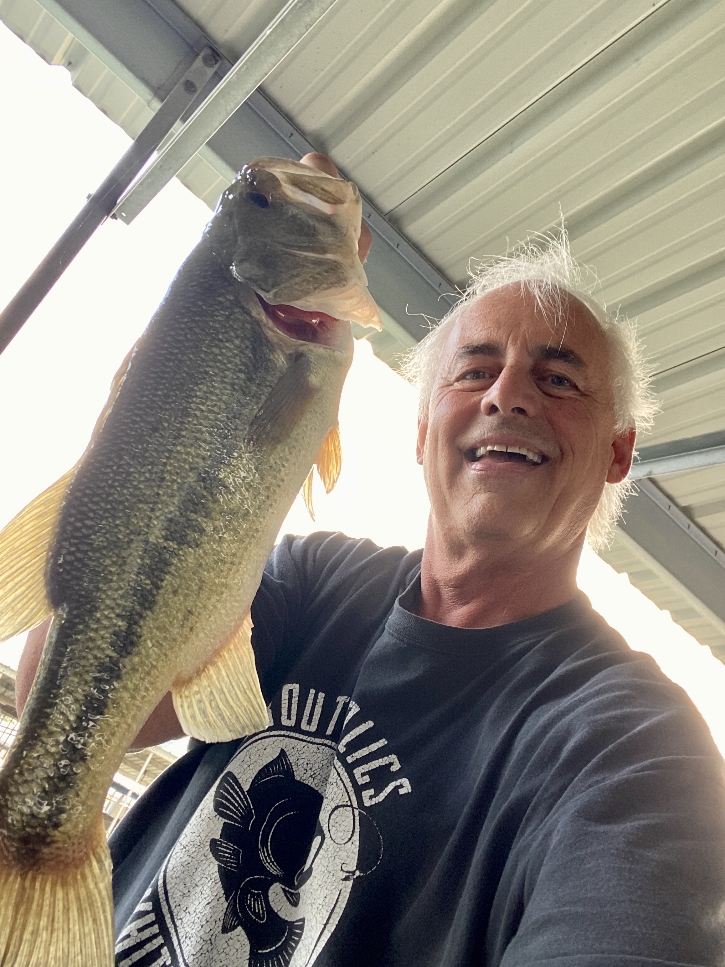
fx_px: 838
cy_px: 484
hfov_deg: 46.8
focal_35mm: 30
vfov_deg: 60.0
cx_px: 362
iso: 100
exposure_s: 1/71
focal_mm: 2.71
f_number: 2.2
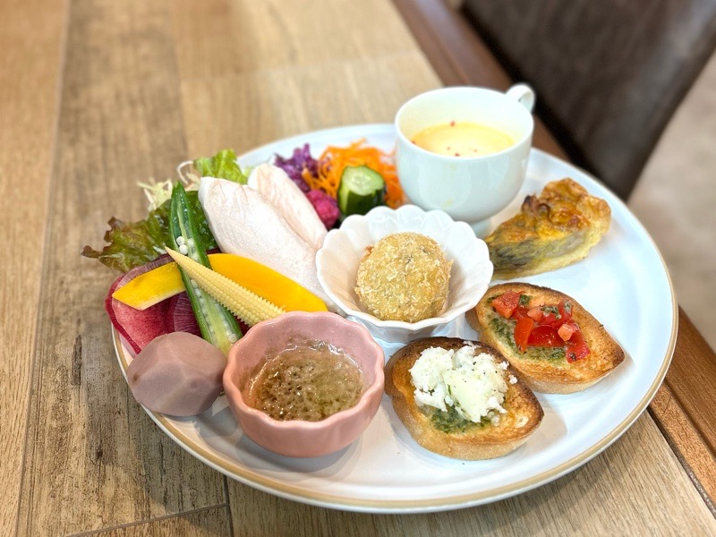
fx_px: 538
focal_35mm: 26
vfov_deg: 53.1
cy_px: 268
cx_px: 358
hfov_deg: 67.3
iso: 64
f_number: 1.5
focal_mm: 5.7
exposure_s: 1/120
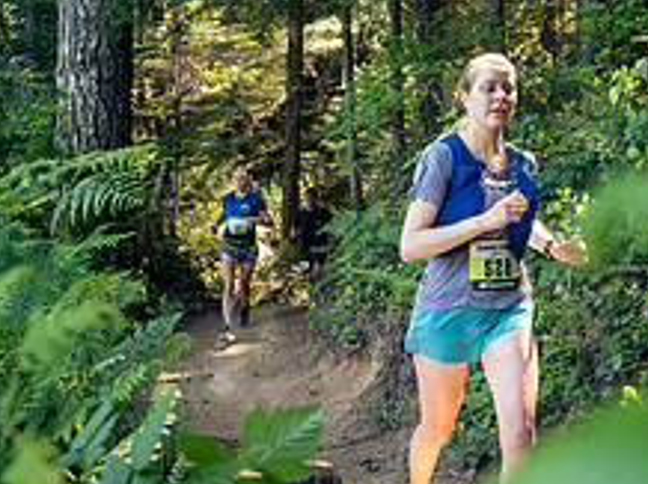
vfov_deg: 22.7
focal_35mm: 64
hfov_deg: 30.1
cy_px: 358
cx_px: 220
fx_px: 1197
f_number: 2.8
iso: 4000
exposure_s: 1/1000
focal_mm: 12
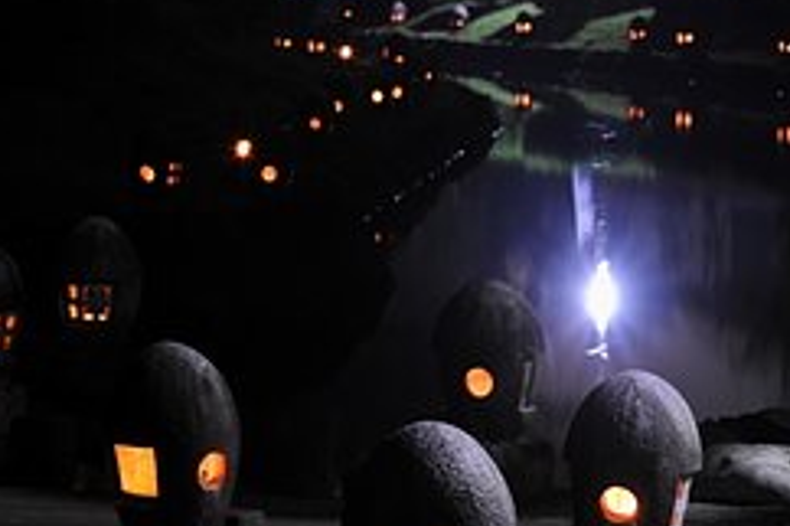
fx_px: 4868
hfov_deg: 9.3
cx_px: 584
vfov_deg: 6.2
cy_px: 456
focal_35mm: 222
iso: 250
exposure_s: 30
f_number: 11
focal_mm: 105
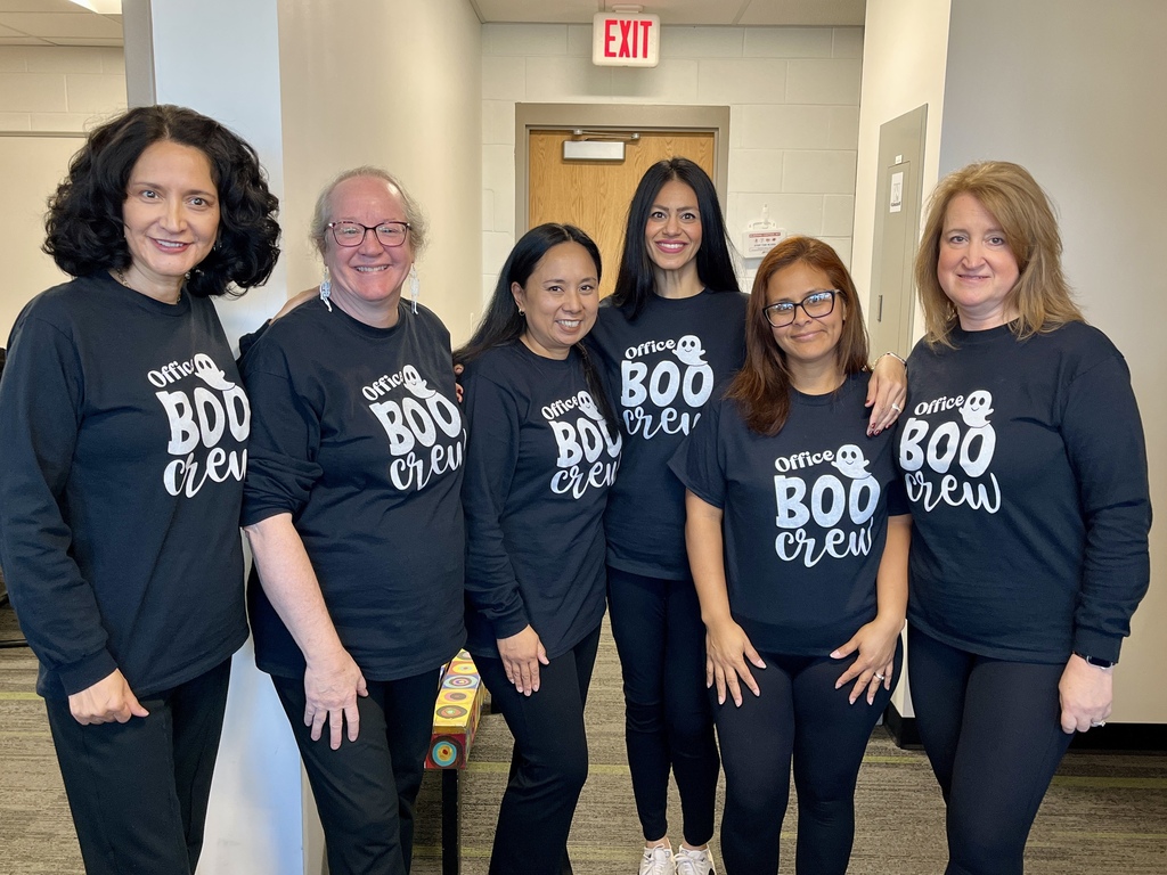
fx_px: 877
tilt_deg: -10.6
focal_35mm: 26
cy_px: 438
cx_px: 584
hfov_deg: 67.3
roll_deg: -1.3
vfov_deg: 53.1
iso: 100
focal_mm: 5.1
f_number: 1.6
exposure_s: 1/60
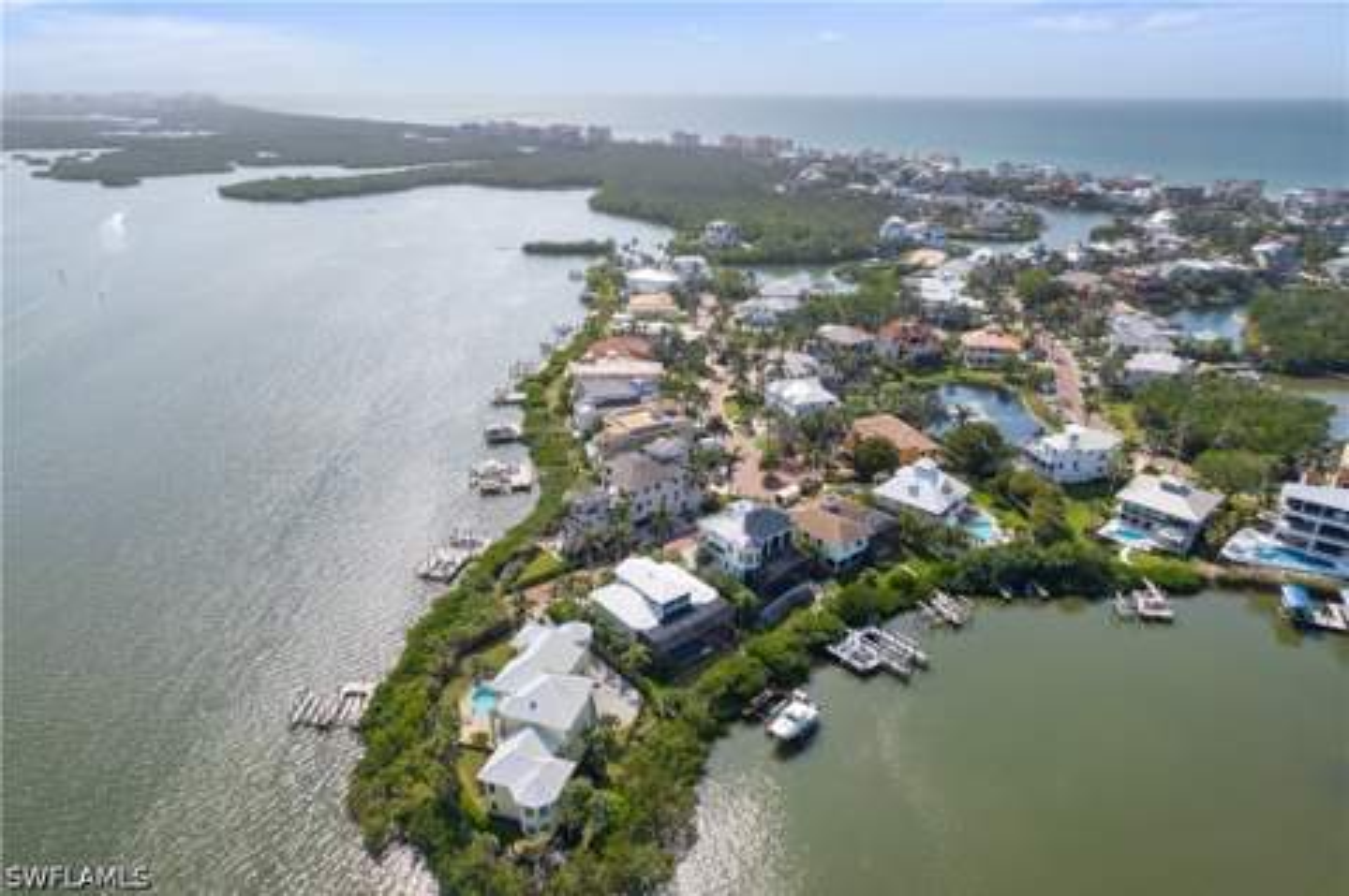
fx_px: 824
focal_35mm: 22
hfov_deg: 78.6
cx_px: 674
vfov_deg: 57.1
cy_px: 448
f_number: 2.8
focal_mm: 8.38
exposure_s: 1/2500
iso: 100
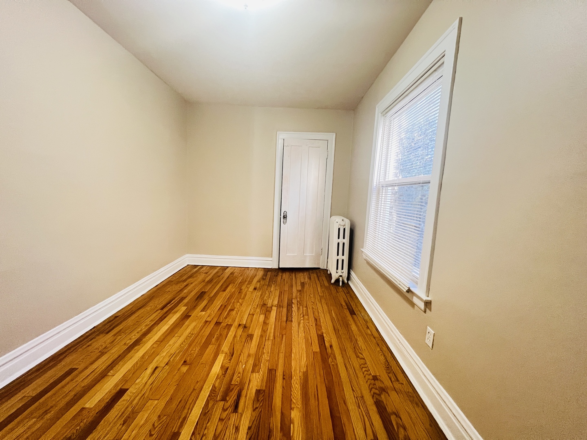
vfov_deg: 89.9
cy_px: 220
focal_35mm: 13
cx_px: 294
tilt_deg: -5.0
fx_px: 220
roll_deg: -0.5
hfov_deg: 106.2
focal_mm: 1.57
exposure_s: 1/60
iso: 500
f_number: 1.8
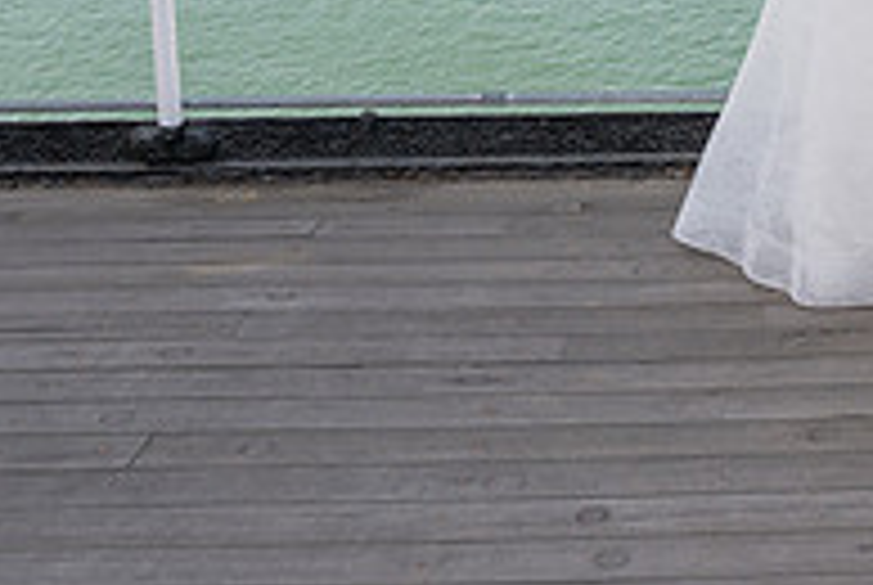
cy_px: -223
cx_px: 1008
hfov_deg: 21.6
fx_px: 2137
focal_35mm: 88
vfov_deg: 14.8
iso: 200
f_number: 9
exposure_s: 1/200
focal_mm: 29.5
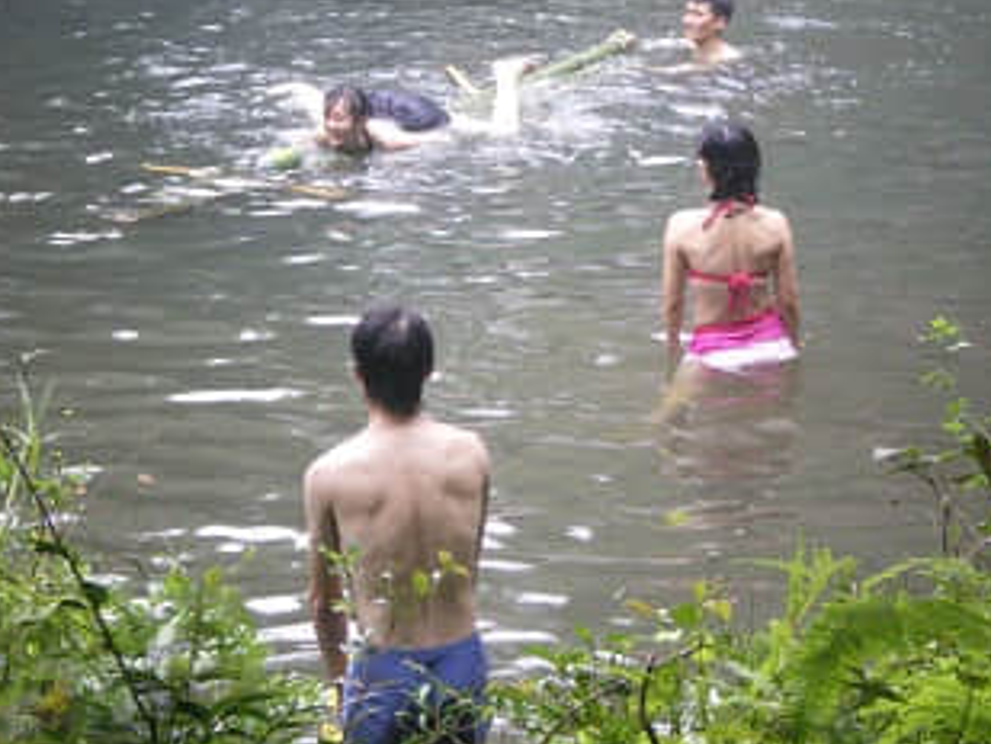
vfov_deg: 10.1
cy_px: 287
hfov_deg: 13.4
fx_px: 4210
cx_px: 547
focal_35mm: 147
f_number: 5.9
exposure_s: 1/50
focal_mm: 18.9
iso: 400
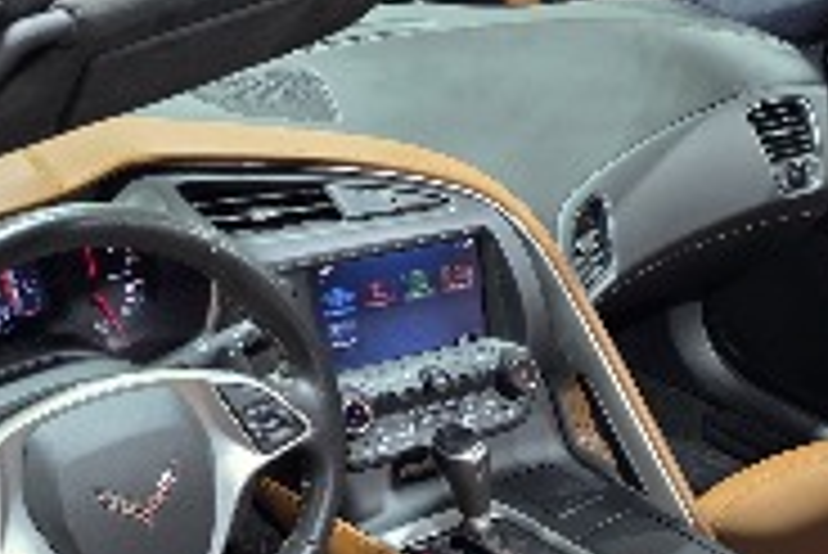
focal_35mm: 54
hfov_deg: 36.6
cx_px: 531
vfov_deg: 24.6
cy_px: 459
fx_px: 1243
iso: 125
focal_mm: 6.25
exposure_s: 1/50
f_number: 1.7
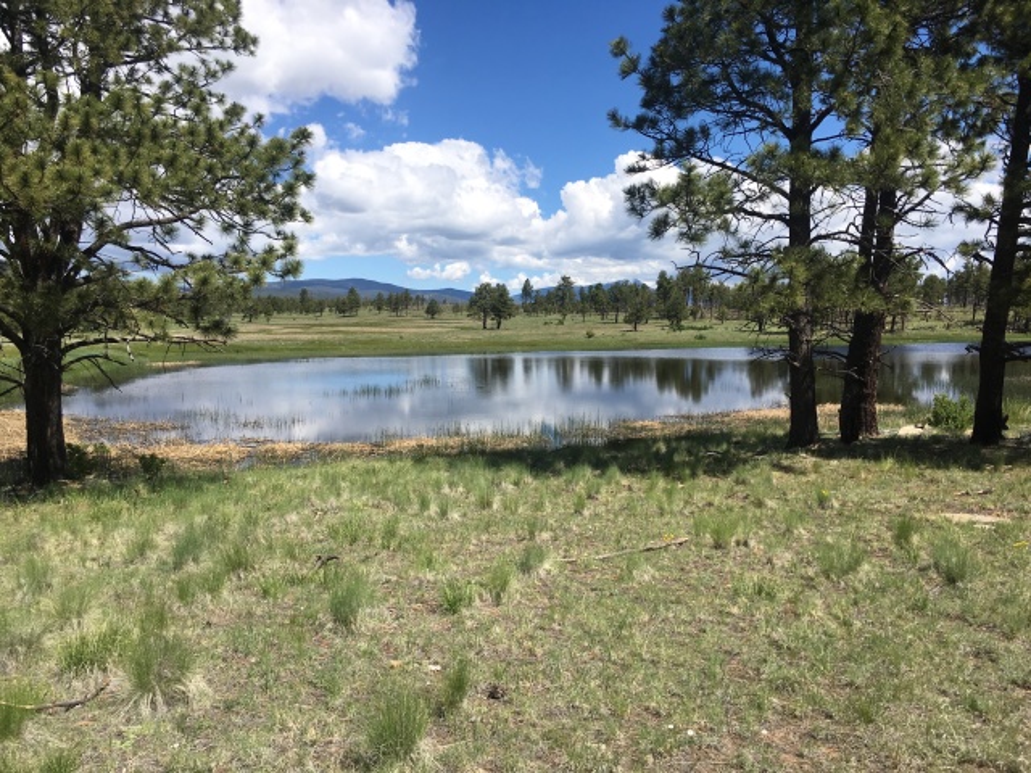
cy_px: 386
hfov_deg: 61.7
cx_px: 516
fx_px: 864
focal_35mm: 29
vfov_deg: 48.2
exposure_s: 1/1748
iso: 25
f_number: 2.2
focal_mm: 4.15
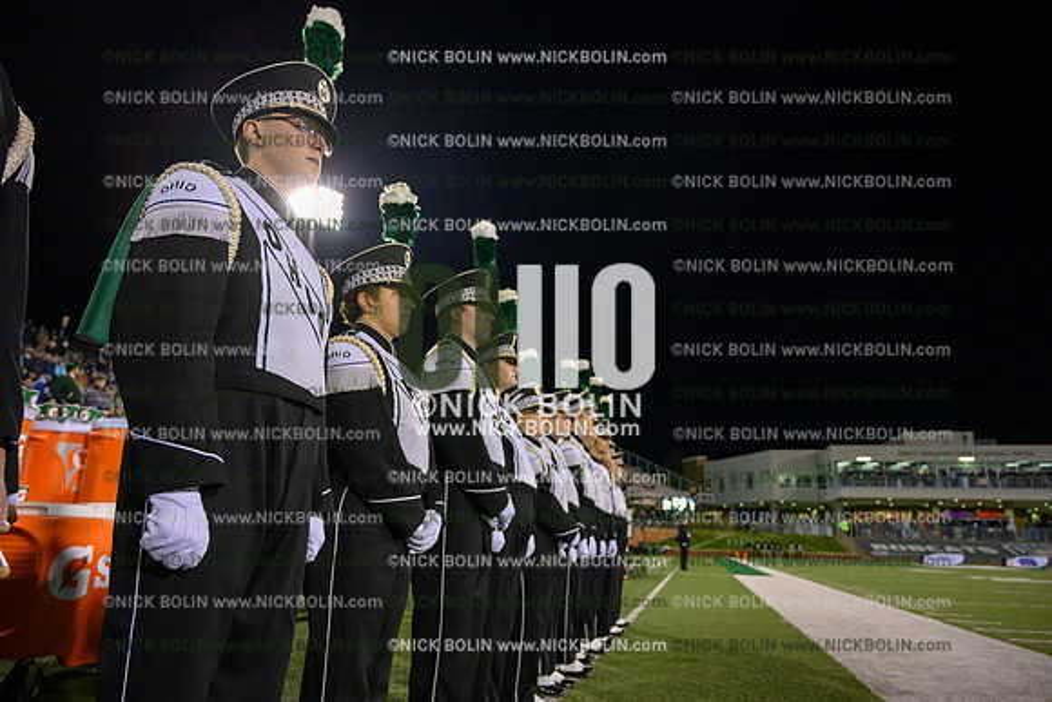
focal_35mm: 24
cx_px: 526
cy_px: 351
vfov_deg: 53.2
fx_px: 701
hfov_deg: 73.7
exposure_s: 1/1000
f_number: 4
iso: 5000
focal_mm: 24
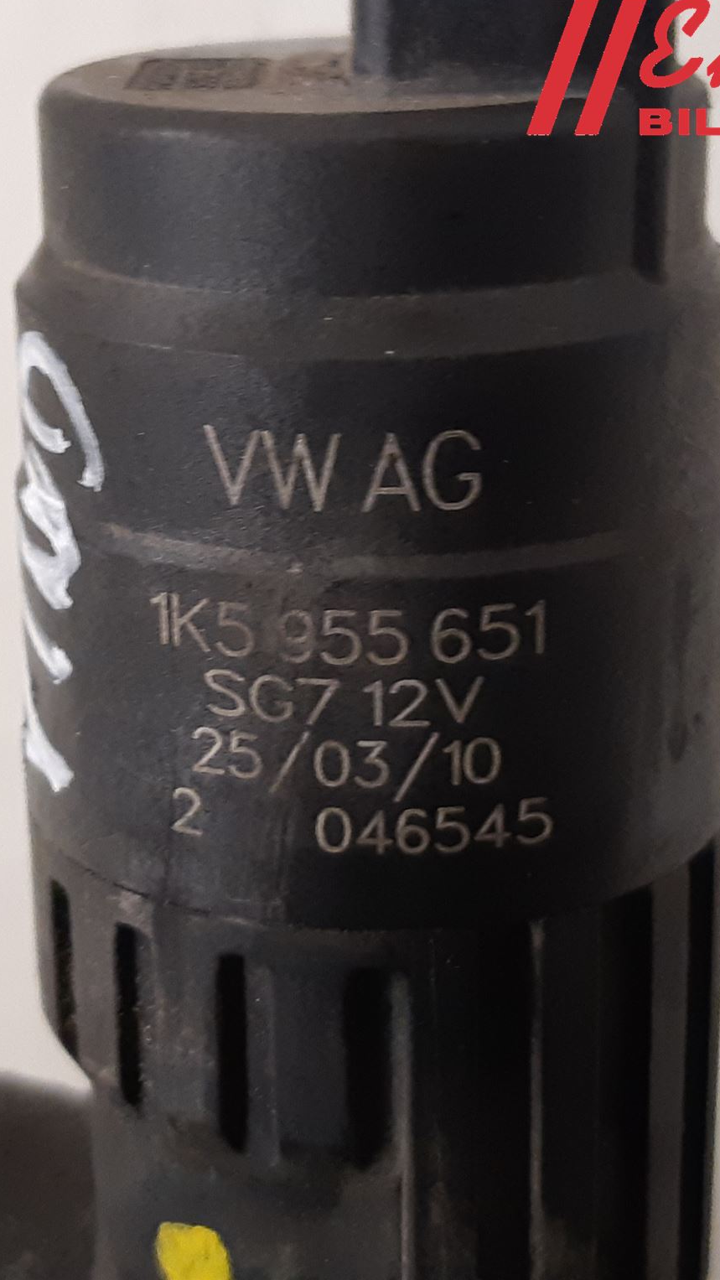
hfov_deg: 30.7
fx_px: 1290
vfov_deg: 52.8
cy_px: 637
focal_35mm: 38
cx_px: 183
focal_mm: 3.93
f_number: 1.7
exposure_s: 1/33
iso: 200
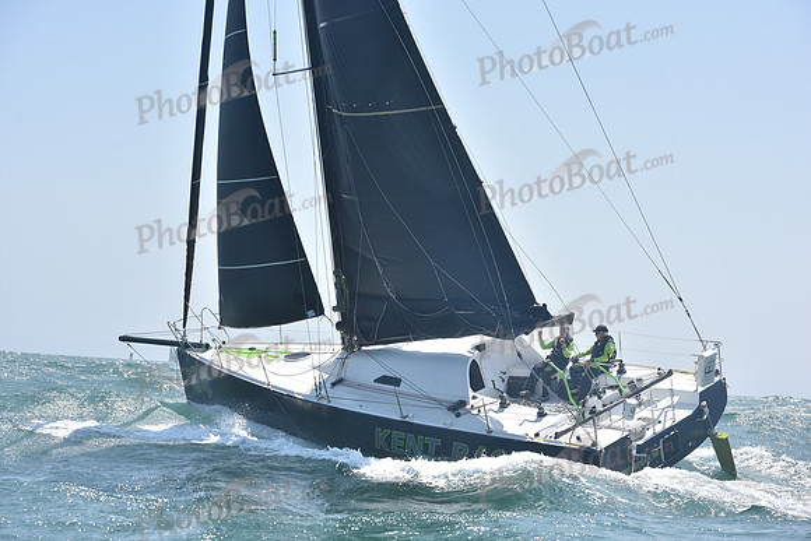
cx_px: 406
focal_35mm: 70
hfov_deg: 28.8
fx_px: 1577
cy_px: 270
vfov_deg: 19.5
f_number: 8
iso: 320
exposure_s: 1/1000
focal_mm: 70
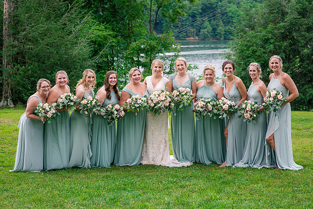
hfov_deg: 23.9
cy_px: 104
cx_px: 156
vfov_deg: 16.1
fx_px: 739
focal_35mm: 85
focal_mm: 85
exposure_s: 1/1250
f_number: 4.5
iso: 500
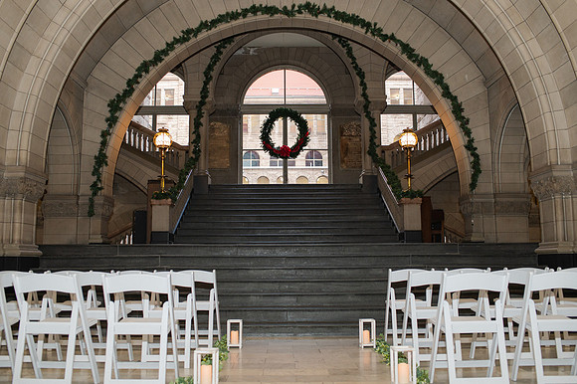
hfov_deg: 53.8
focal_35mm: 36
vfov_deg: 37.3
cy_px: 192
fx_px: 569
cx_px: 288
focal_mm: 35
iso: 1000
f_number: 3.5
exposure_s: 1/200
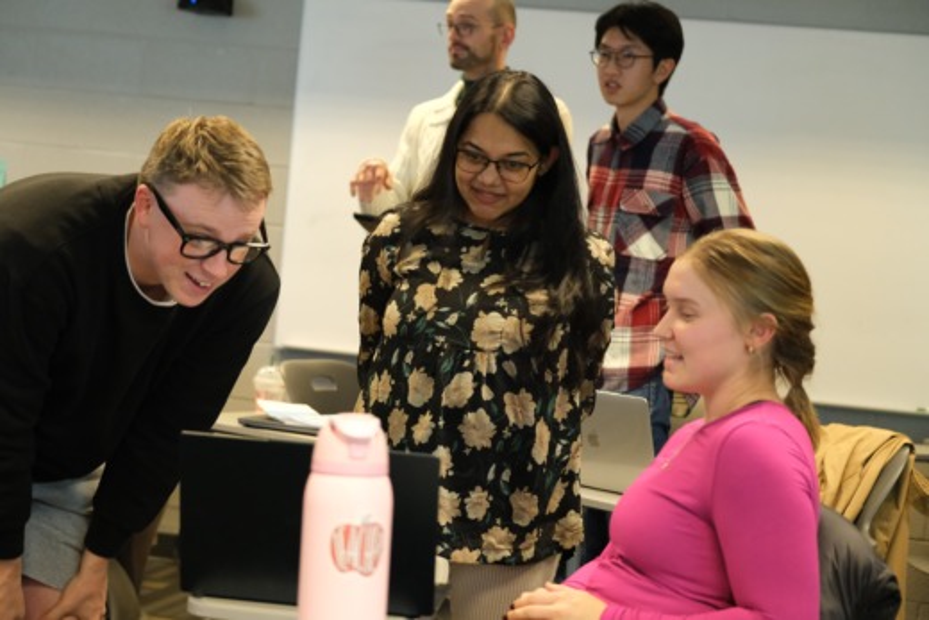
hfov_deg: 27.0
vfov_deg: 18.2
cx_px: 464
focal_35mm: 75
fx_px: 1936
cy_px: 310
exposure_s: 1/250
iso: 3200
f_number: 2.8
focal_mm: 50
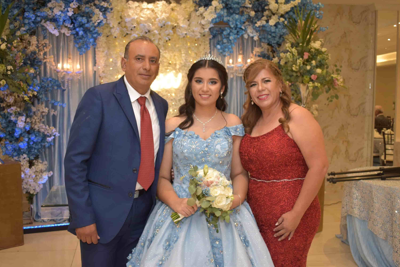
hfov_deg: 47.9
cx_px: 200
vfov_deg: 33.0
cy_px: 134
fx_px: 450
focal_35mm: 40
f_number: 4
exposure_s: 1/80
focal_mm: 27
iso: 800
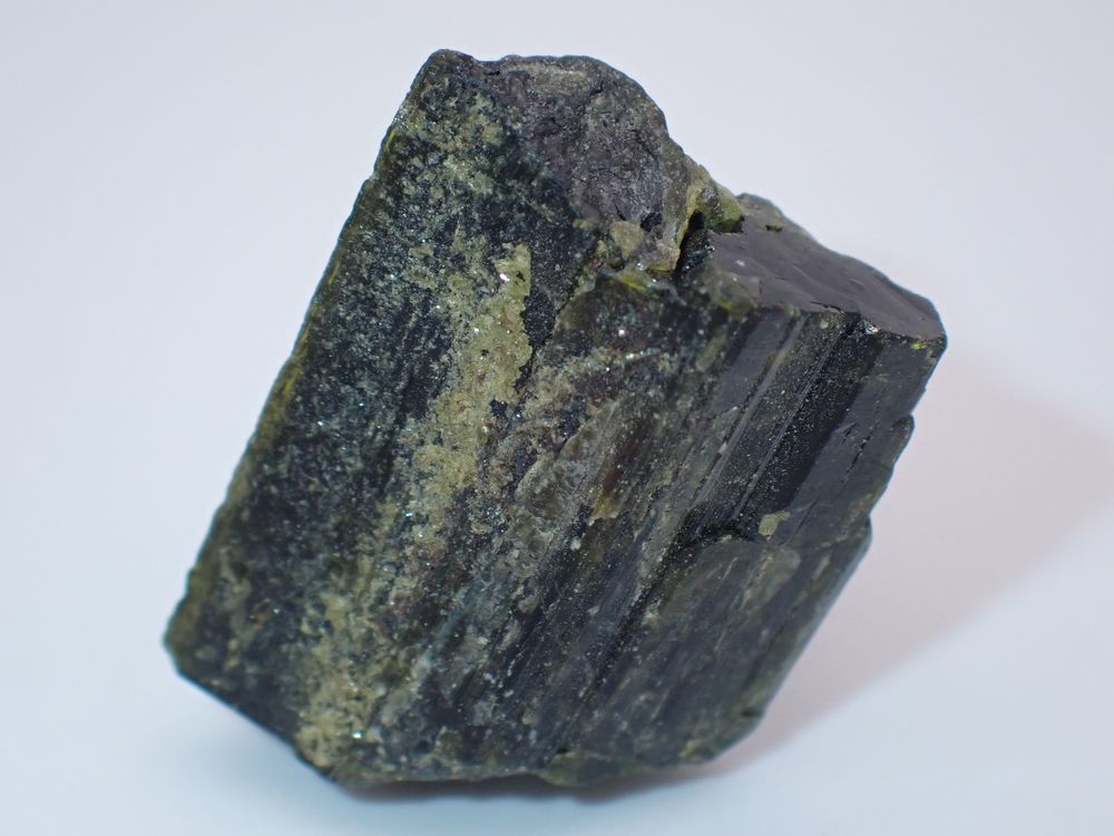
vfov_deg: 14.8
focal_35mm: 100
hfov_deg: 19.6
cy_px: 418
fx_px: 3218
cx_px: 557
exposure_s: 1/100
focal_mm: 18
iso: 200
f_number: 14
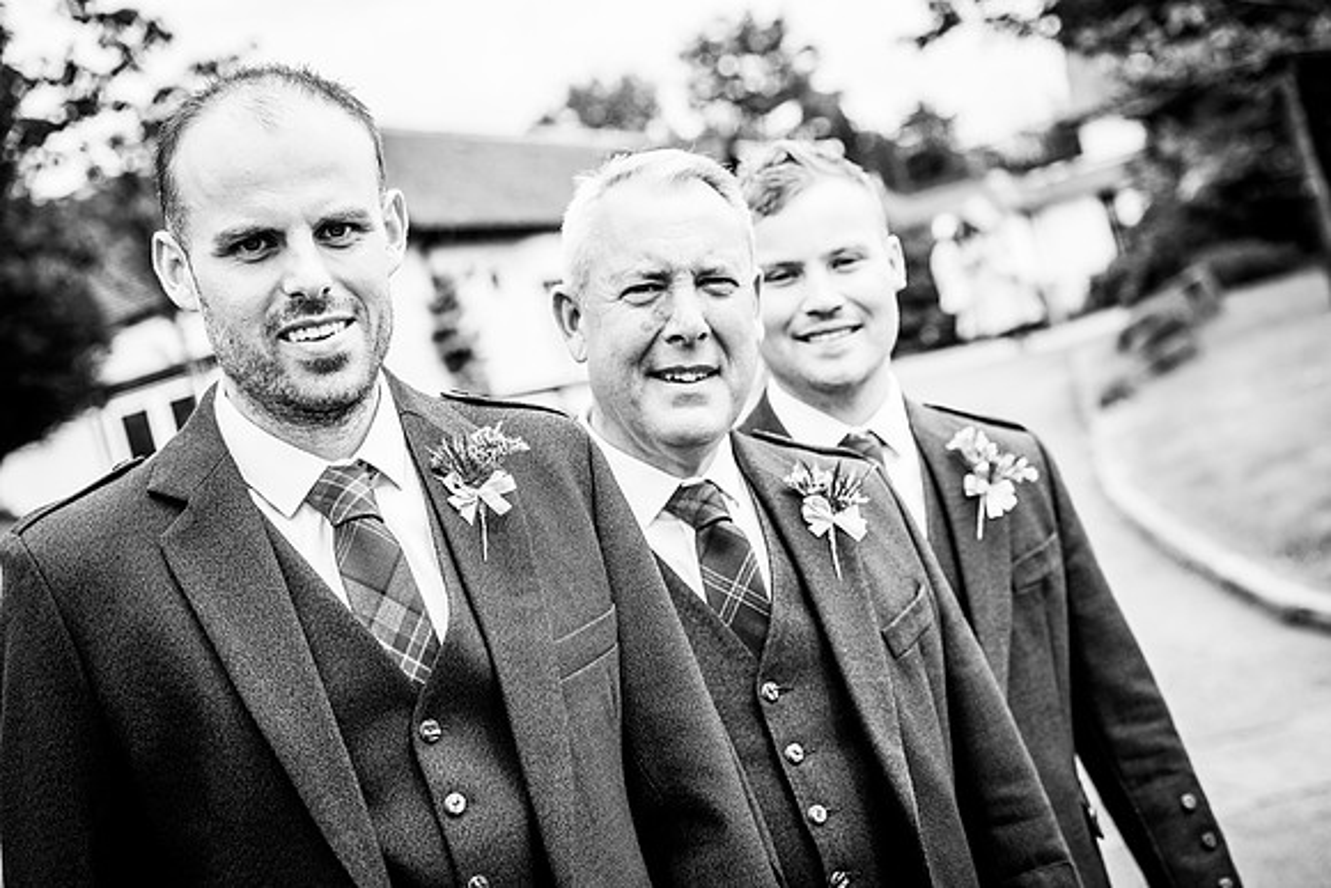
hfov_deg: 28.8
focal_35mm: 70
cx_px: 666
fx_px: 2589
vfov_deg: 19.5
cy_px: 444
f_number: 4.5
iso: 200
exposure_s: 1/640
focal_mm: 70
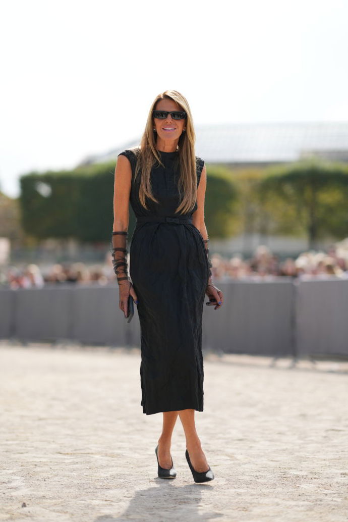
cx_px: 174
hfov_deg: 16.1
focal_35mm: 85
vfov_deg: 23.9
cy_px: 261
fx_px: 1232
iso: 100
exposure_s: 1/4000
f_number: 1.6
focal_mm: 85
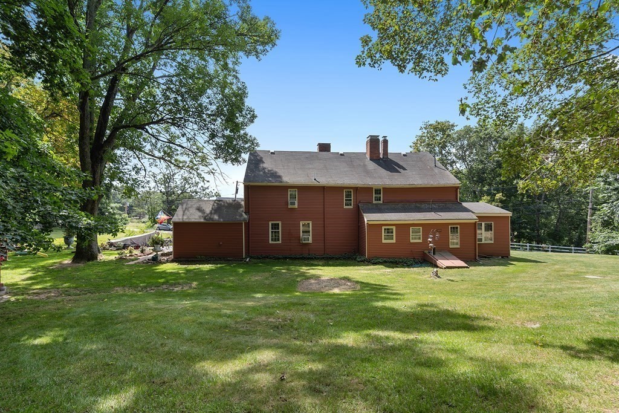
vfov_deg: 70.5
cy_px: 206
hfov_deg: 93.3
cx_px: 310
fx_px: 292
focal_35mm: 17
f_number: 2.8
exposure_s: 1/500
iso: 100
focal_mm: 17
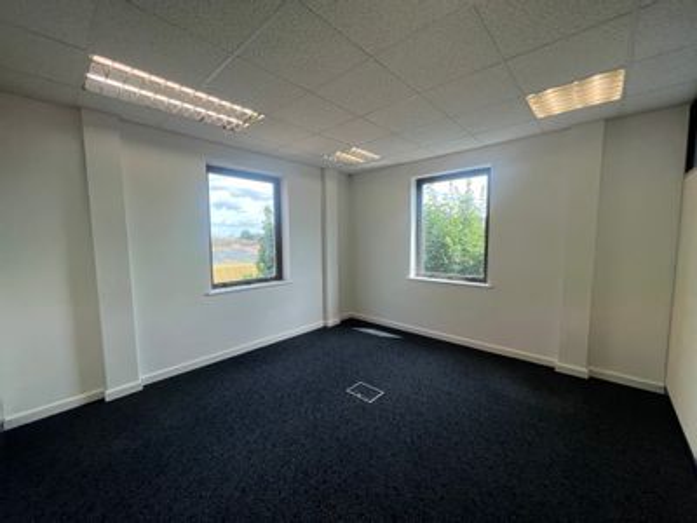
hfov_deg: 106.2
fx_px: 262
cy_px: 262
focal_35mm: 13
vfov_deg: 89.9
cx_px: 348
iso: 32
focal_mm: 1.57
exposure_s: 1/144
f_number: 1.8
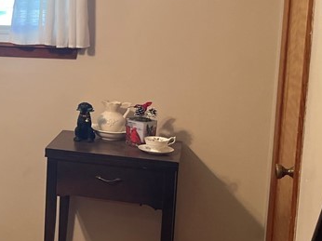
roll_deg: +1.2
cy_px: 74
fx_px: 716
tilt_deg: -9.3
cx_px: -143
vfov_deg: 19.0
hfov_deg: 21.7
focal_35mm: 77
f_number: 1.6
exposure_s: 1/60
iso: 125
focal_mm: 5.1
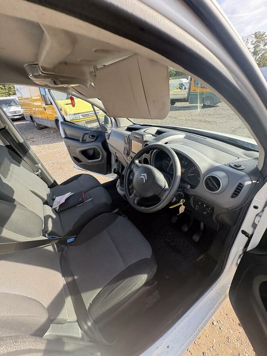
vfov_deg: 102.1
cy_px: 178
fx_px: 144
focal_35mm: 14
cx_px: 134
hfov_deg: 85.7
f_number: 2.2
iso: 64
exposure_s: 1/137
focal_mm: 2.22
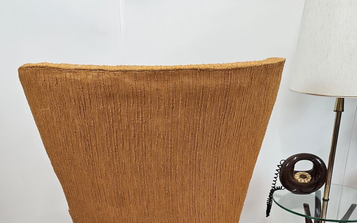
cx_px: 173
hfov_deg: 50.4
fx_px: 379
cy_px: 196
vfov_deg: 31.4
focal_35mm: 39
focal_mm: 6.3
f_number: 1.7
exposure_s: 1/120
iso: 160
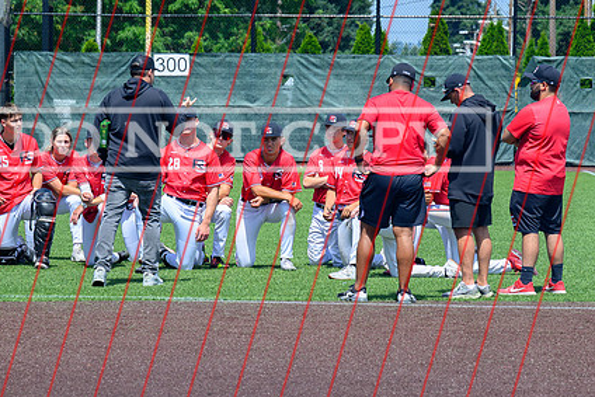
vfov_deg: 6.5
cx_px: 232
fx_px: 3472
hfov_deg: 9.8
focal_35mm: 210
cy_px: 213
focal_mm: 105
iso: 100
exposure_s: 1/400
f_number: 5.6
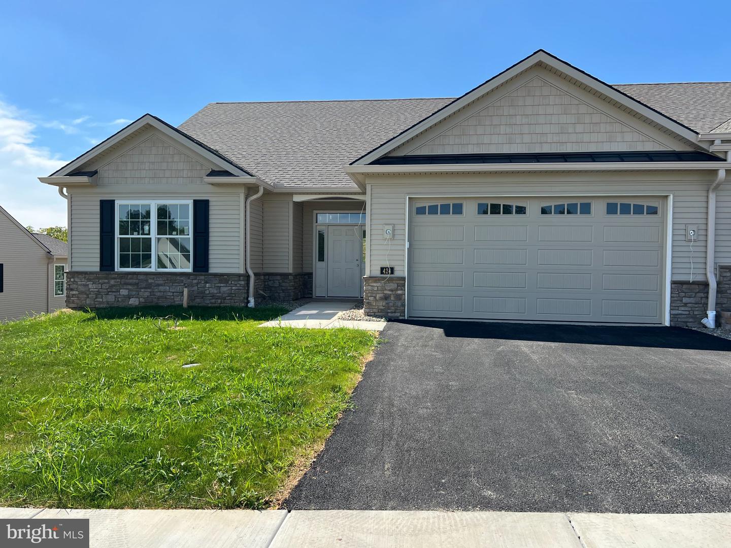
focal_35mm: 26
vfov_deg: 53.1
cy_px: 274
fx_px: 549
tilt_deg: -1.2
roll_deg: -0.6
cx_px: 366
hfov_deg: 67.3
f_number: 1.5
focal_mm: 5.7
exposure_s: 1/2695
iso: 50
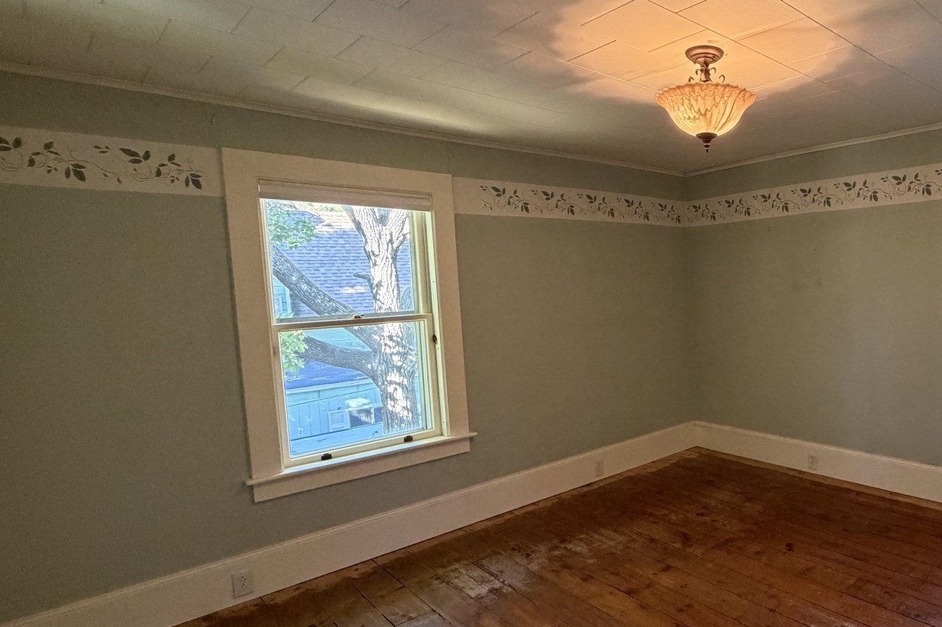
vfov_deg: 55.1
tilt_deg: -3.9
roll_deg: +2.6
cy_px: 317
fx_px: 602
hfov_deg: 70.2
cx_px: 724
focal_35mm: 23
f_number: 2.2
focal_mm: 2.22
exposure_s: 1/60
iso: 400
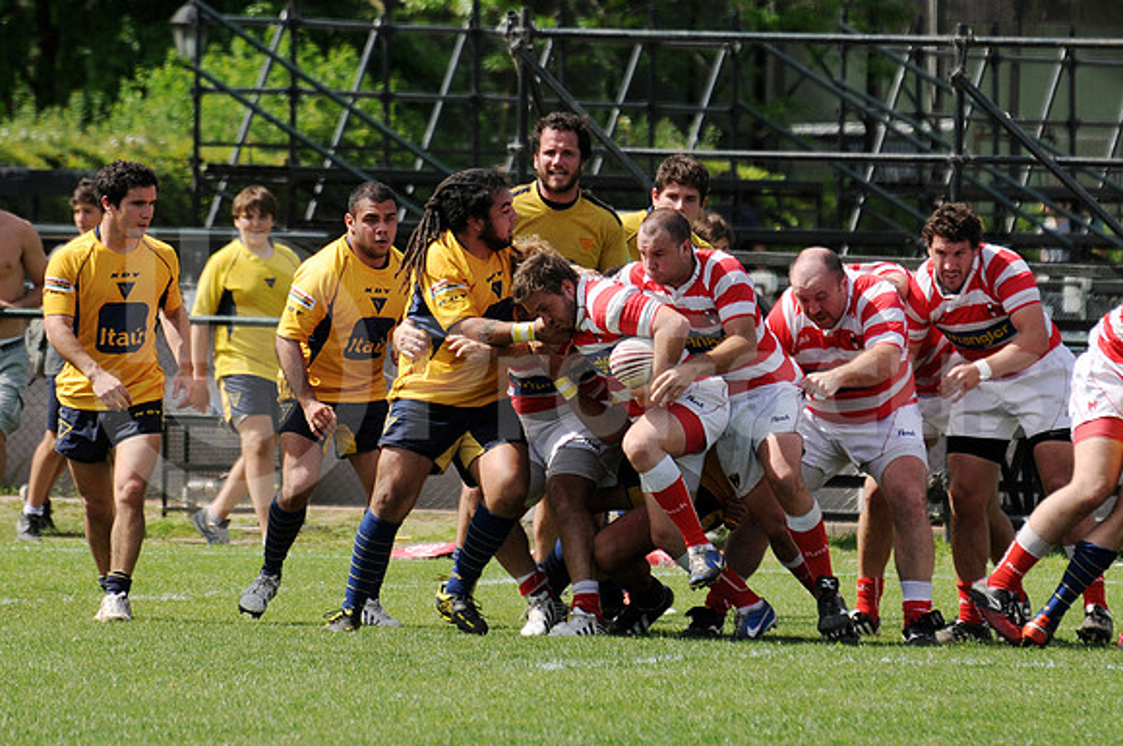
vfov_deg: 3.7
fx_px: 11682
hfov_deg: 5.5
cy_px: 373
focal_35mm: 375
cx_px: 562
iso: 250
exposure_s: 1/1000
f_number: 5.6
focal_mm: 250
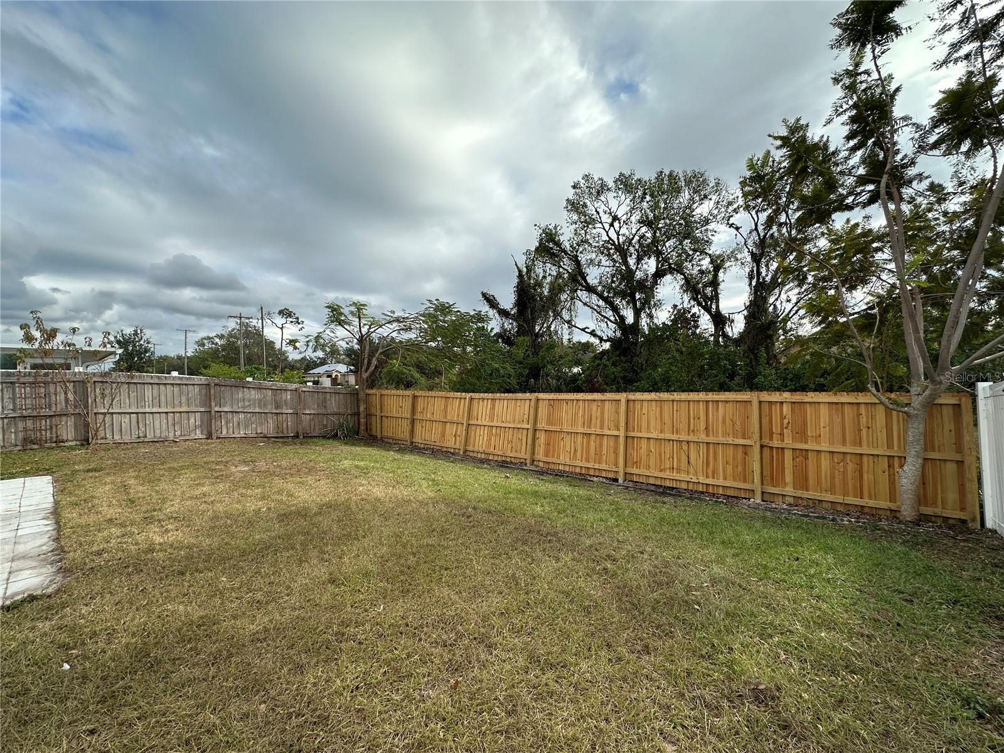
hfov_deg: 102.1
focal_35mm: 14
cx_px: 502
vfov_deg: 85.7
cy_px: 376
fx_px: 406
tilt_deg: -0.5
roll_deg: +1.2
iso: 50
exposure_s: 1/1401
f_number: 2.2
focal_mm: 2.22
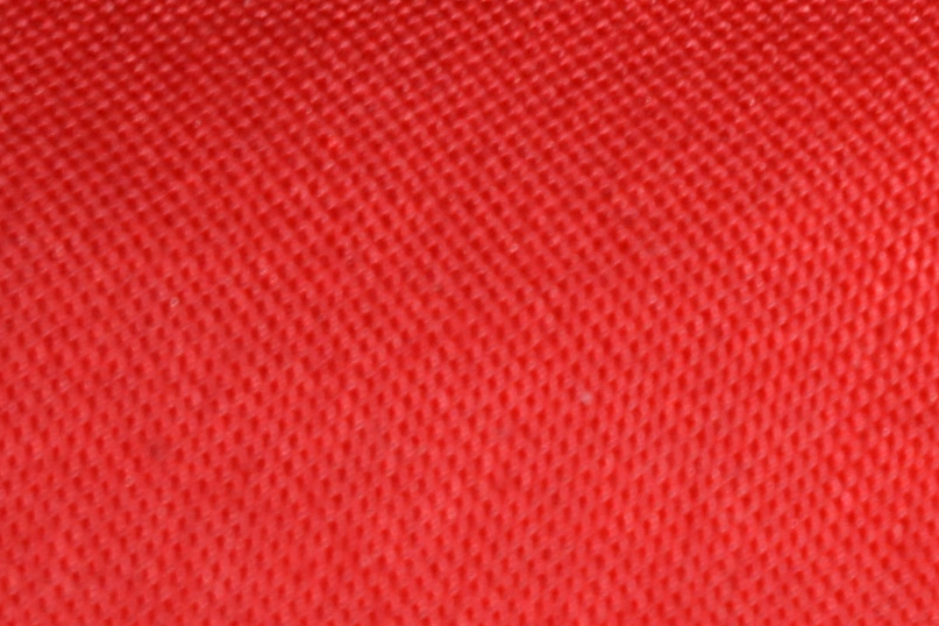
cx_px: 2580
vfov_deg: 3.0
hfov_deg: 4.3
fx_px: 11992
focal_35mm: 460
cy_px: 20
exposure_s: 1/25
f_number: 5.6
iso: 160
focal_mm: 55
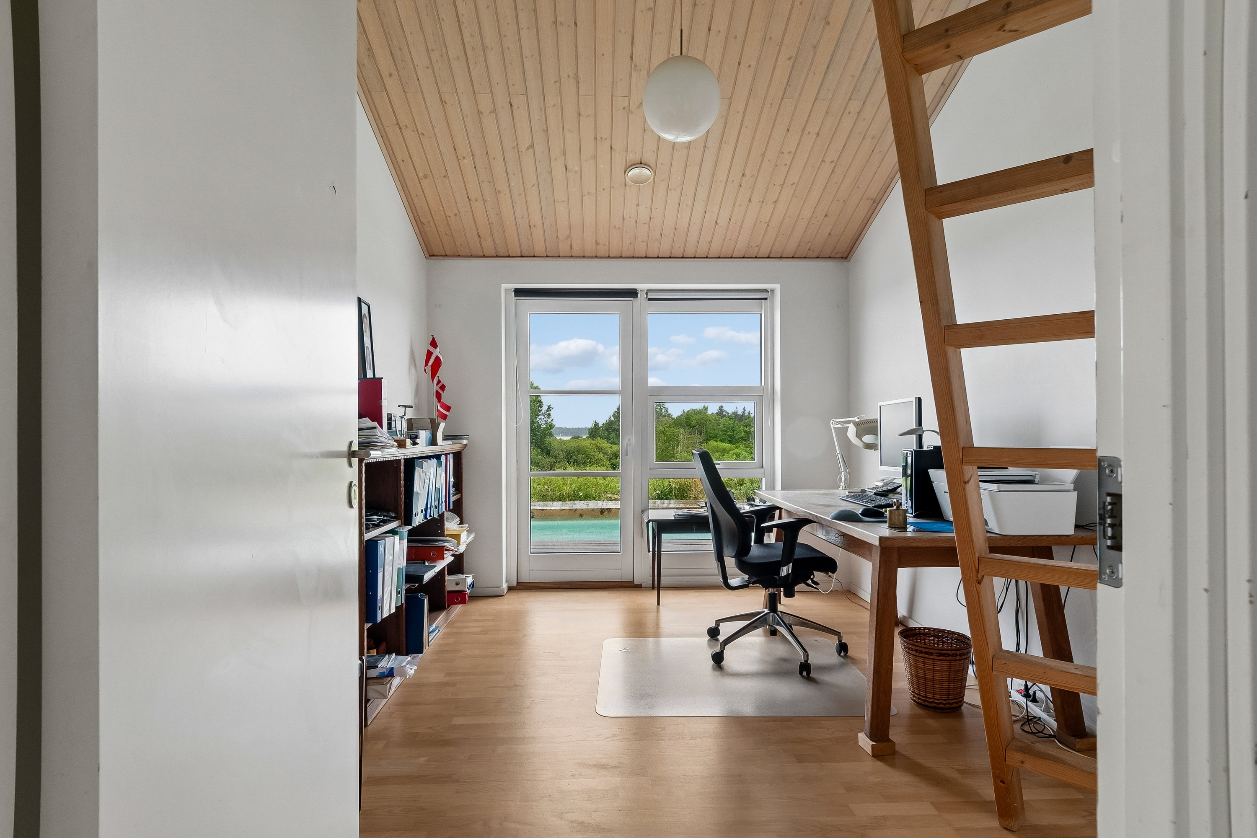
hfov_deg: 90.0
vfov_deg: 67.4
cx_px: 628
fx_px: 628
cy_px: 419
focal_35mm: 18
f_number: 10
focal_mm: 12
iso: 200
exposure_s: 1/20
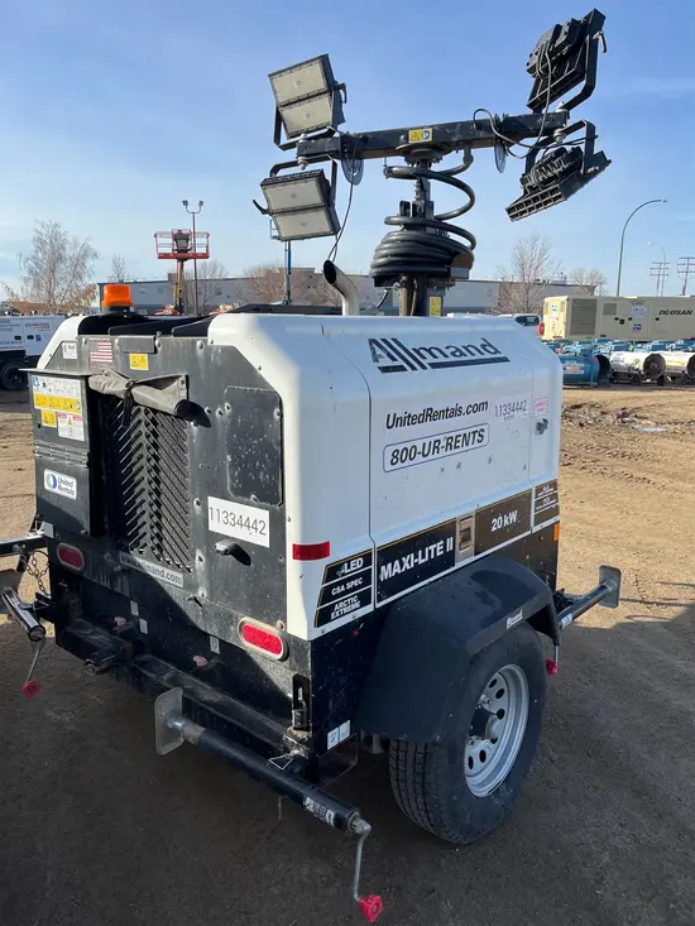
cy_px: 463
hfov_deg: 53.1
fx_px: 696
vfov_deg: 67.3
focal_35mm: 26
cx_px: 348
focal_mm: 5.1
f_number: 1.6
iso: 50
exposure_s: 1/2101
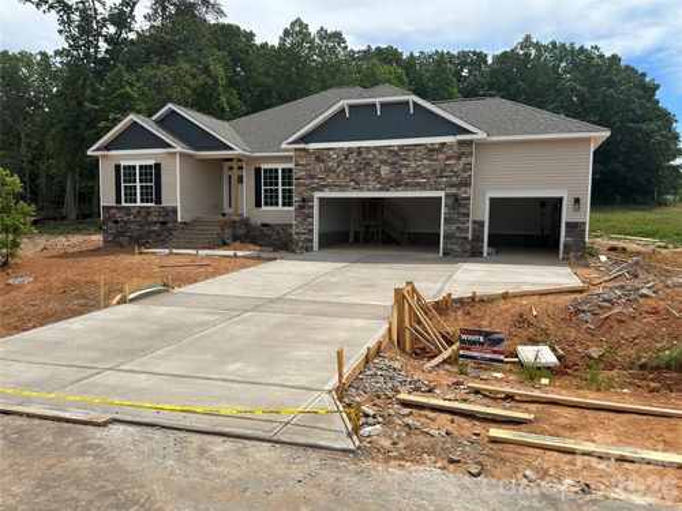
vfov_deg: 56.8
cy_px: 256
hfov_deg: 71.6
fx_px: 473
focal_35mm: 24
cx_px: 341
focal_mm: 6.86
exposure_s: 1/5525
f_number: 1.78
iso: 80
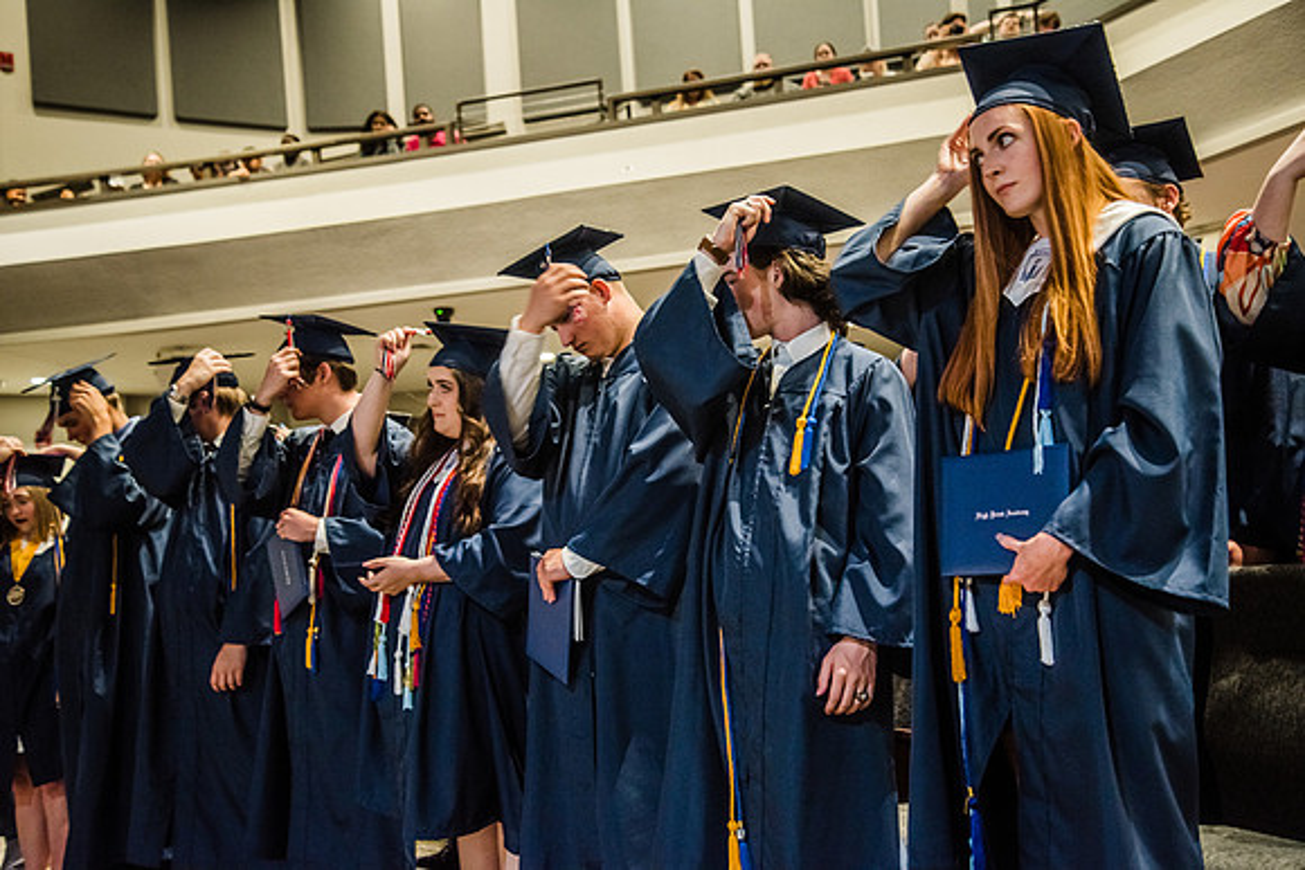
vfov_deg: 29.3
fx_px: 1668
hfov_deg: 42.7
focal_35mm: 46
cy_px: 435
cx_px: 652
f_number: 4.5
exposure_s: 1/50
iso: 800
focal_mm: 46
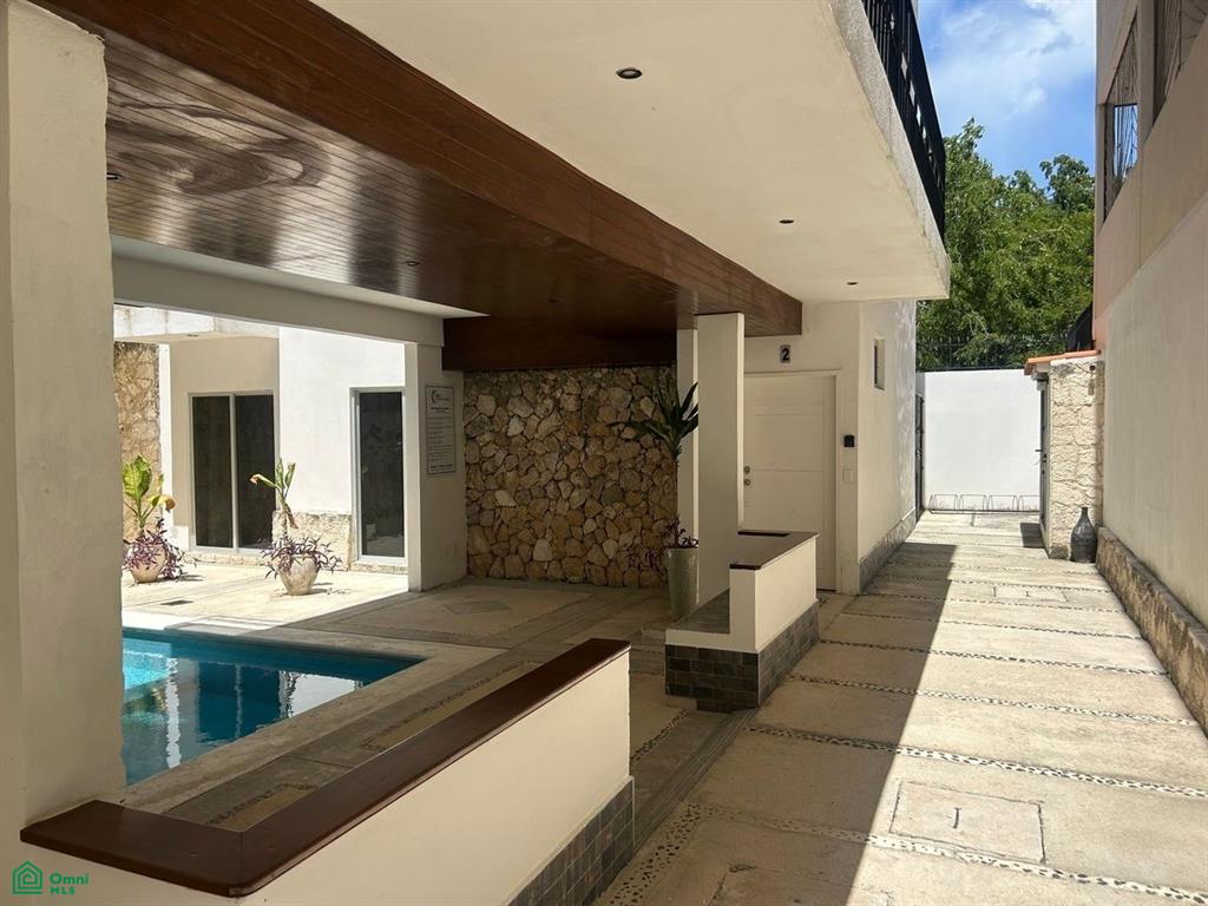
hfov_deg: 67.3
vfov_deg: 53.1
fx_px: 907
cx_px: 604
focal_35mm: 26
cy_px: 453
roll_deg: +0.2
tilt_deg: -2.5
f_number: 1.5
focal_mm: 5.7
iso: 50
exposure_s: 1/4630
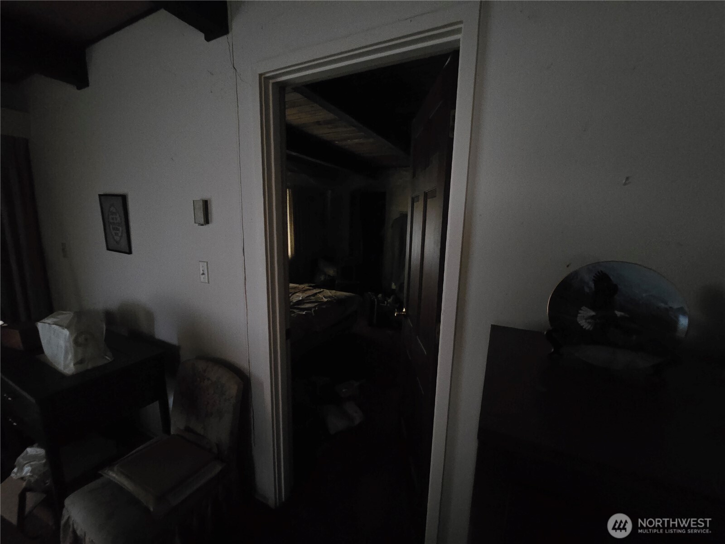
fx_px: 272
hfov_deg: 106.2
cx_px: 362
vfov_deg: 89.9
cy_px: 272
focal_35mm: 13
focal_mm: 2.2
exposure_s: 1/15
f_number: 2.2
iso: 3200
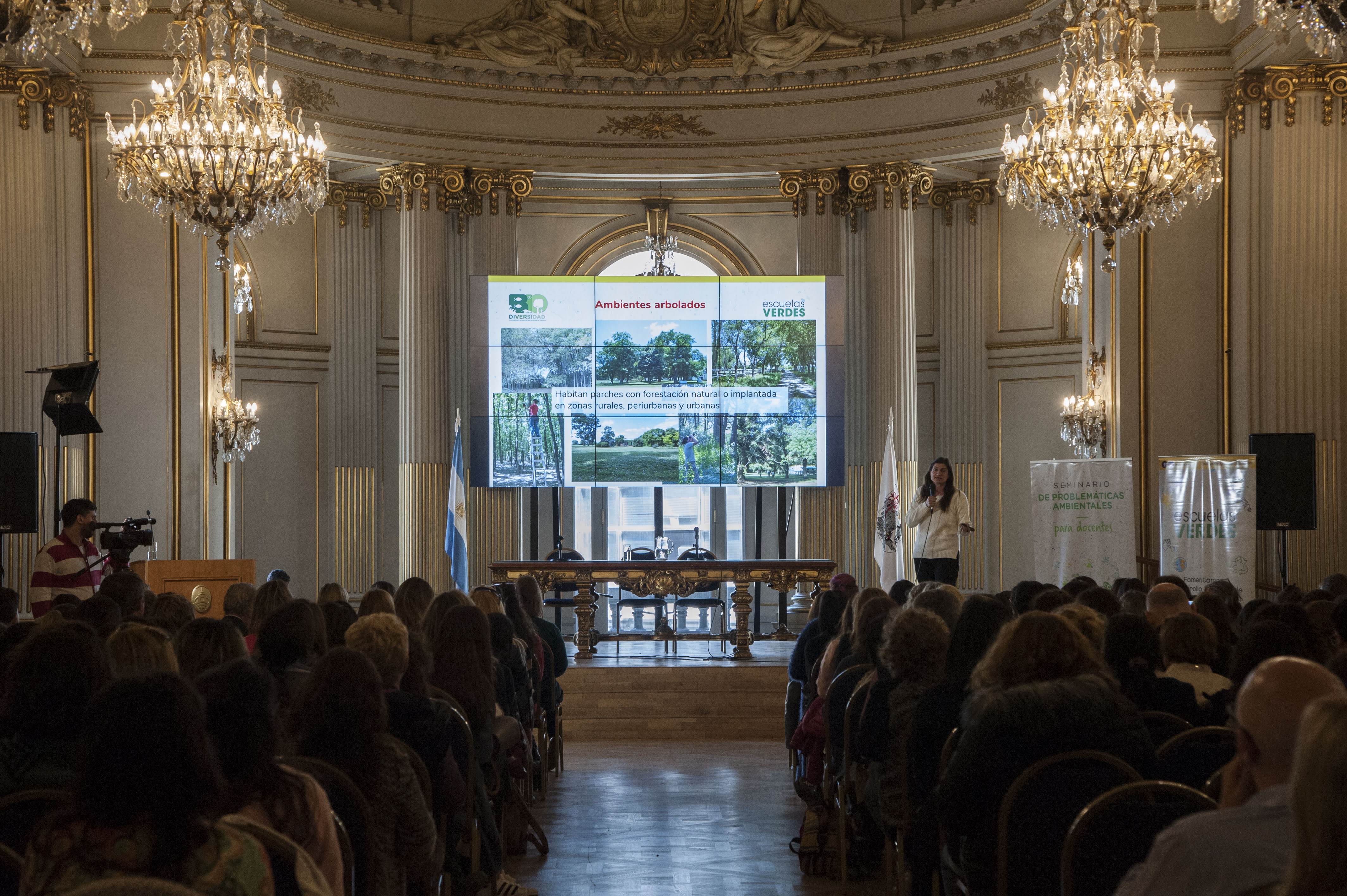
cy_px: 448
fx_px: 2804
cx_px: 674
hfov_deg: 27.0
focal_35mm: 75
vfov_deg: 18.2
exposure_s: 1/100
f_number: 7.1
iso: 2500
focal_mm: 75
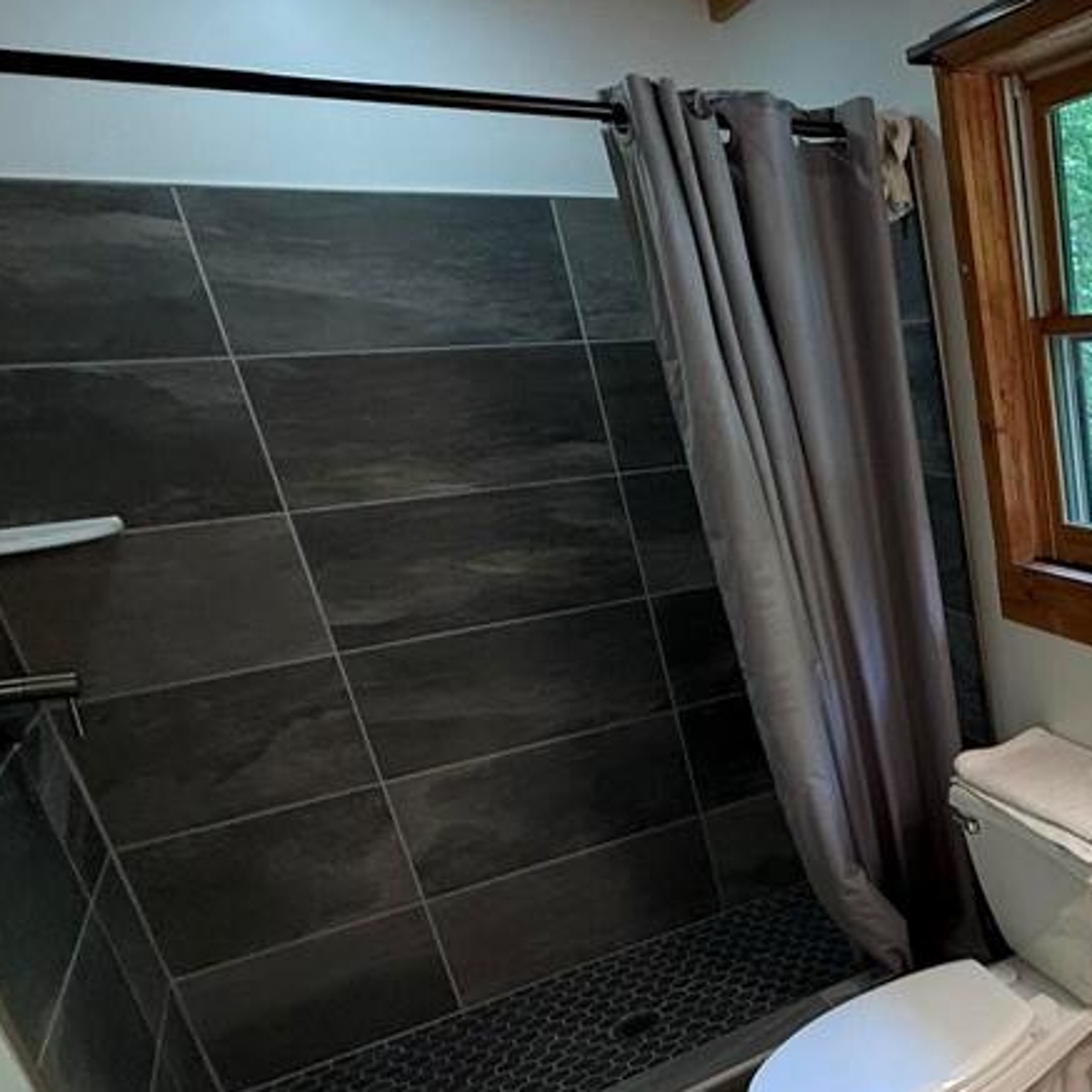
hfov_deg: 42.3
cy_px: 680
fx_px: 1035
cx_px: 1229
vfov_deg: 55.0
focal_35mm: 29
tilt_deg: -18.7
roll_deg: +0.6
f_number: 2.2
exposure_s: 1/99
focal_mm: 2.22
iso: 125
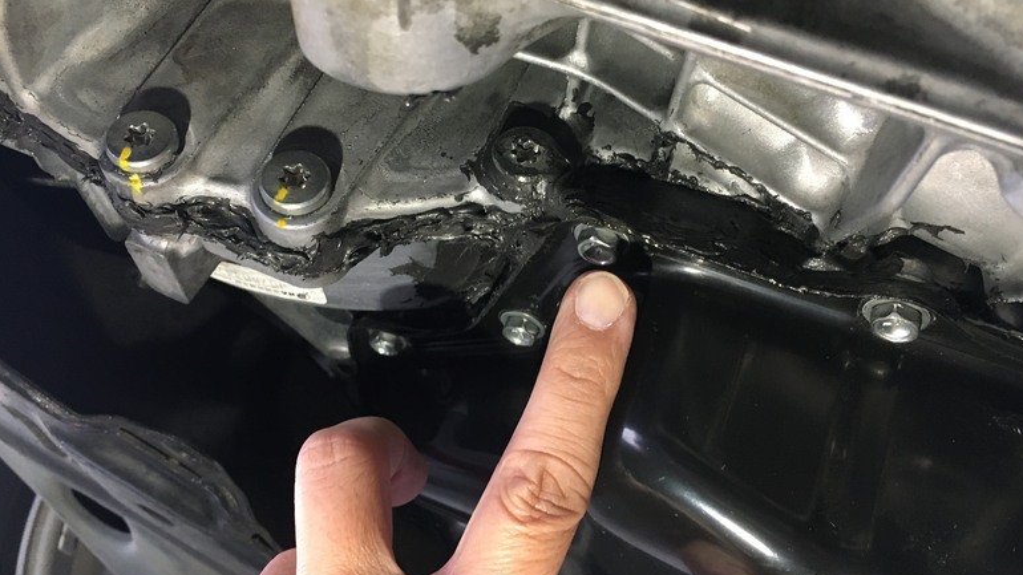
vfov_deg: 36.6
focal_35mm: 32
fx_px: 868
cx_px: 517
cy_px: 260
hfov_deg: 61.0
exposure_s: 1/30
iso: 160
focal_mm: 4.15
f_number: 2.2
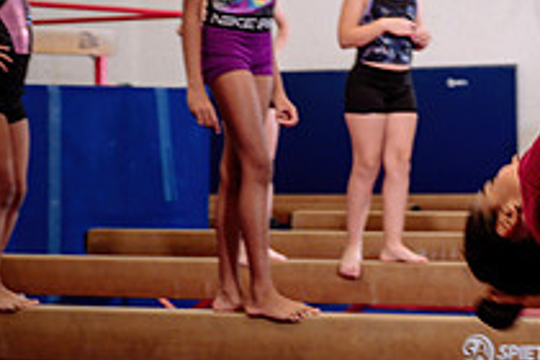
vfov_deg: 10.8
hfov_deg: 15.5
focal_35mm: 127
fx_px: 1905
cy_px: 188
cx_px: 674
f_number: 3.5
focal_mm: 41
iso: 800
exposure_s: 1/250
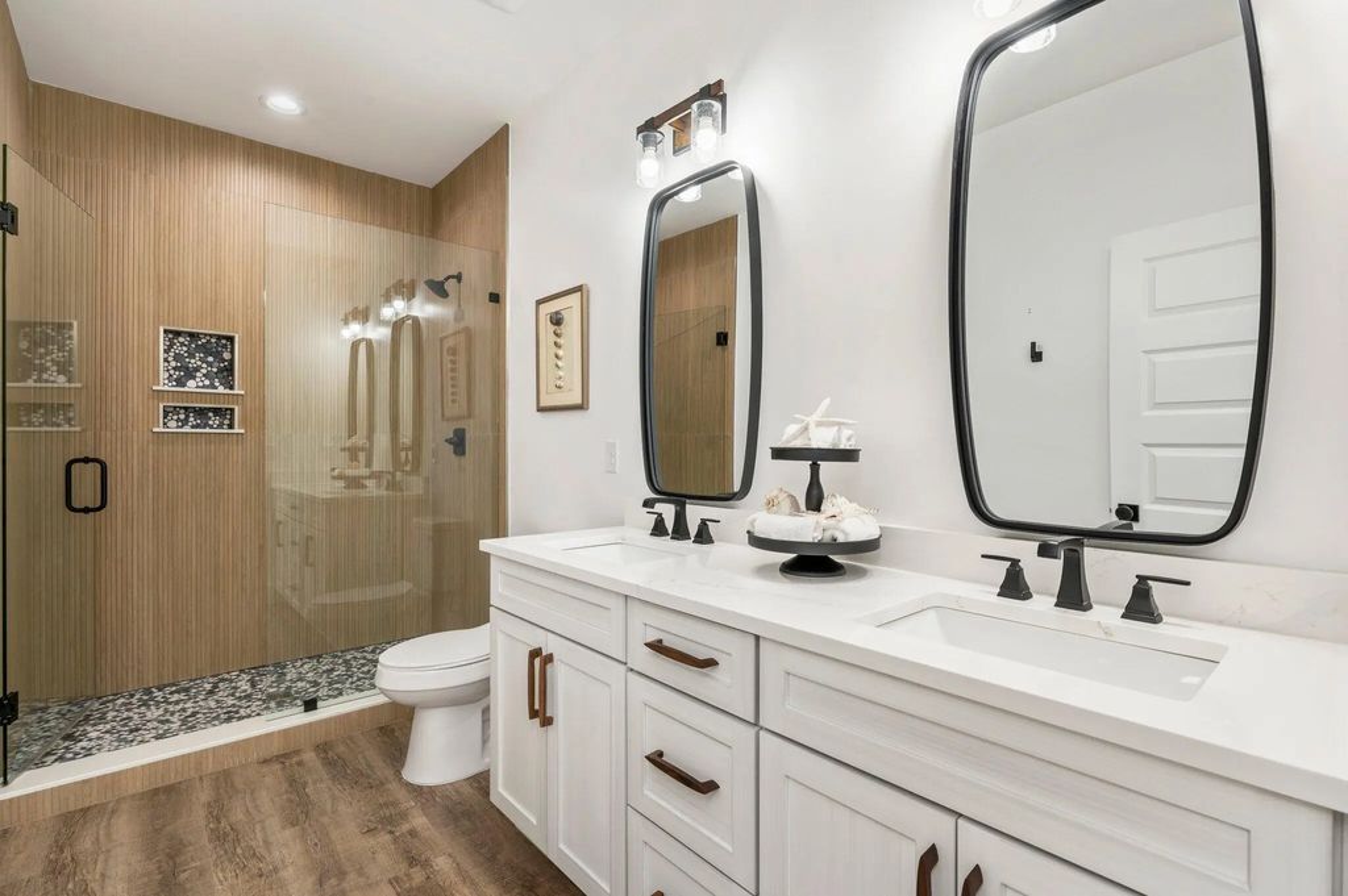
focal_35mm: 16
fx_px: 580
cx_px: 674
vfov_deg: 75.4
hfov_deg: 98.6
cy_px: 448
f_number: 9
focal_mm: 15.5
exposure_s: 1/50
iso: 200
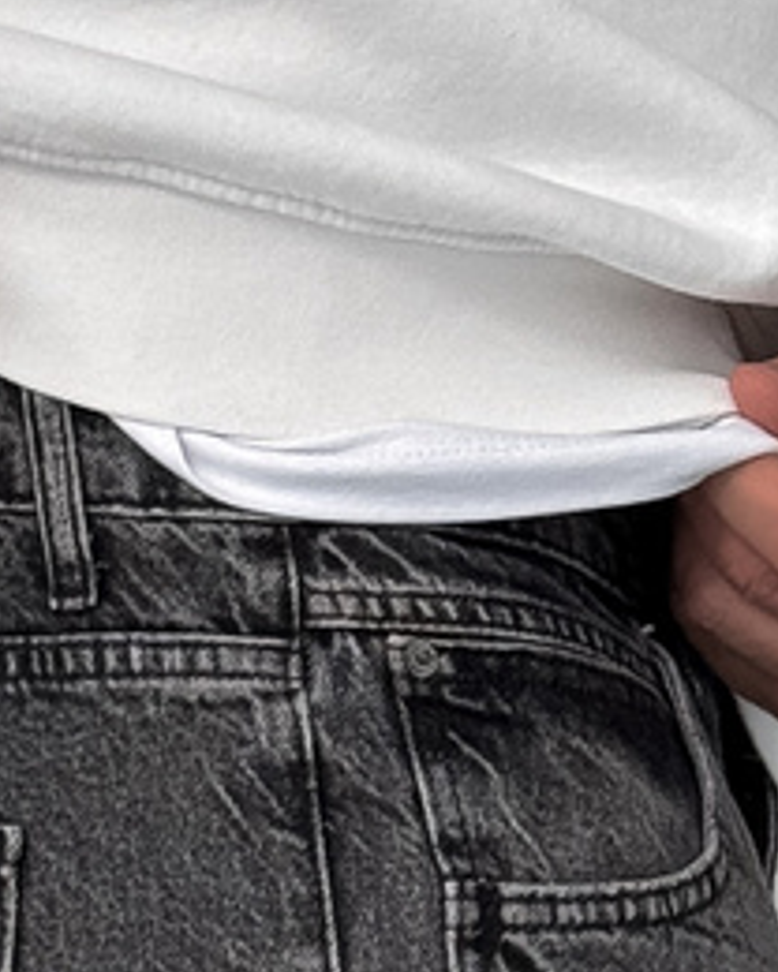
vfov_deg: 6.5
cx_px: 71
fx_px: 8289
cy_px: 1959
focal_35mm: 288
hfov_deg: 5.4
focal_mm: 6.76
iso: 100
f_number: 1.8
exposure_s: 1/60
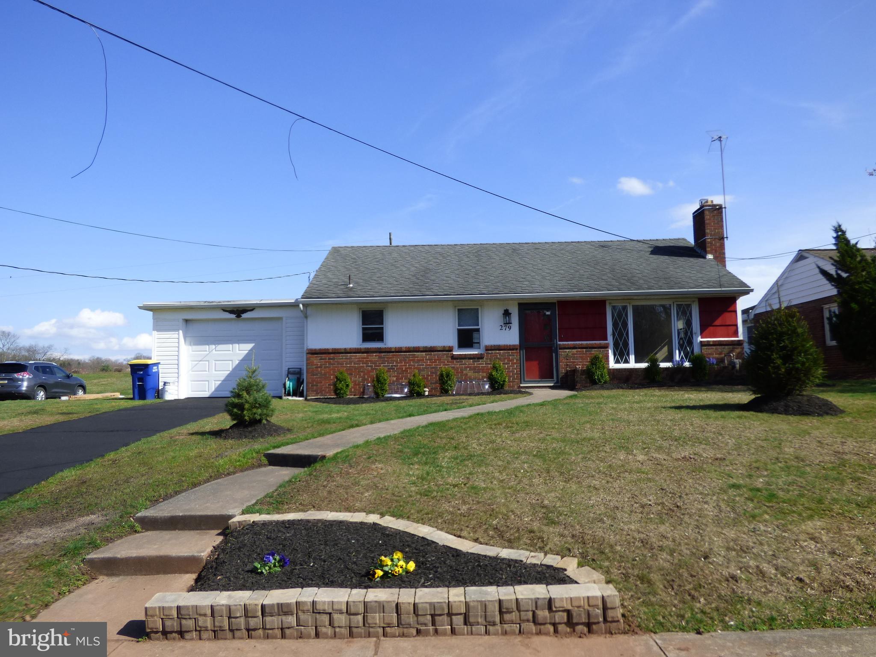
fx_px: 658
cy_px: 328
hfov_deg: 67.3
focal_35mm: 26
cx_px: 438
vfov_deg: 53.1
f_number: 3.1
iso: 100
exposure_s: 1/1300
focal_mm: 4.61
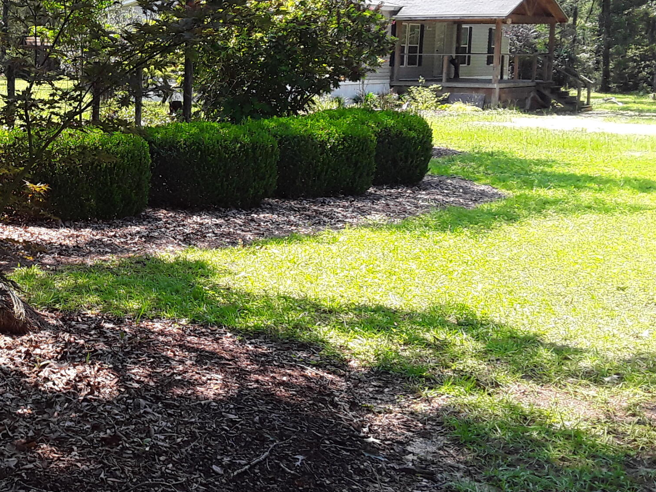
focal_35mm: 54
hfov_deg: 33.2
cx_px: 31
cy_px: 161
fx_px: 1023
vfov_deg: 26.9
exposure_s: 1/368
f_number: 1.9
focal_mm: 2.91
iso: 40
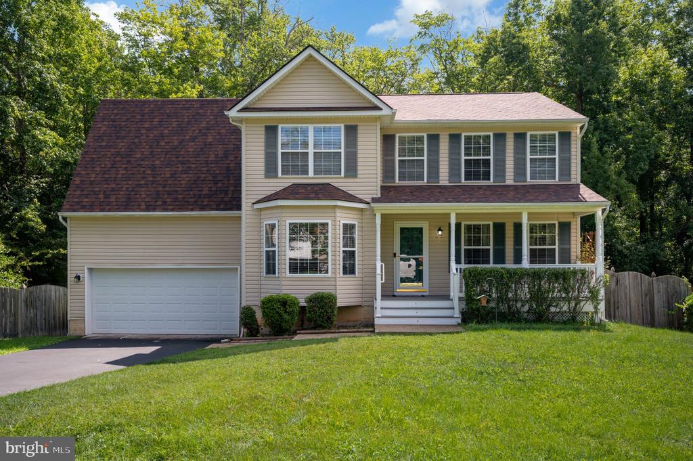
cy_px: 230
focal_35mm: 24
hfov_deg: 73.8
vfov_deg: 53.1
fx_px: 462
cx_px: 346
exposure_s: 1/250
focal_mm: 24
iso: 125
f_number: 5.6
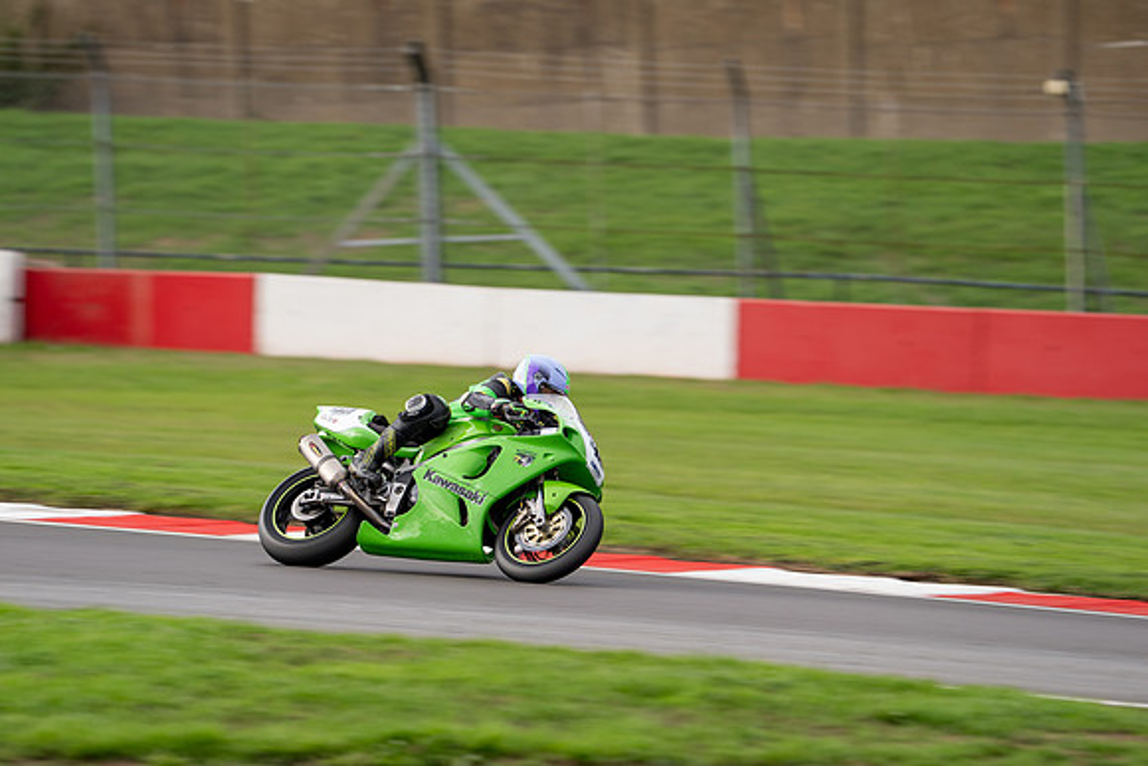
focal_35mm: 288
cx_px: 574
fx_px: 9186
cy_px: 383
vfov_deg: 4.8
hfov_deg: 7.2
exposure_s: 1/400
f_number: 4.5
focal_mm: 288
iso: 200
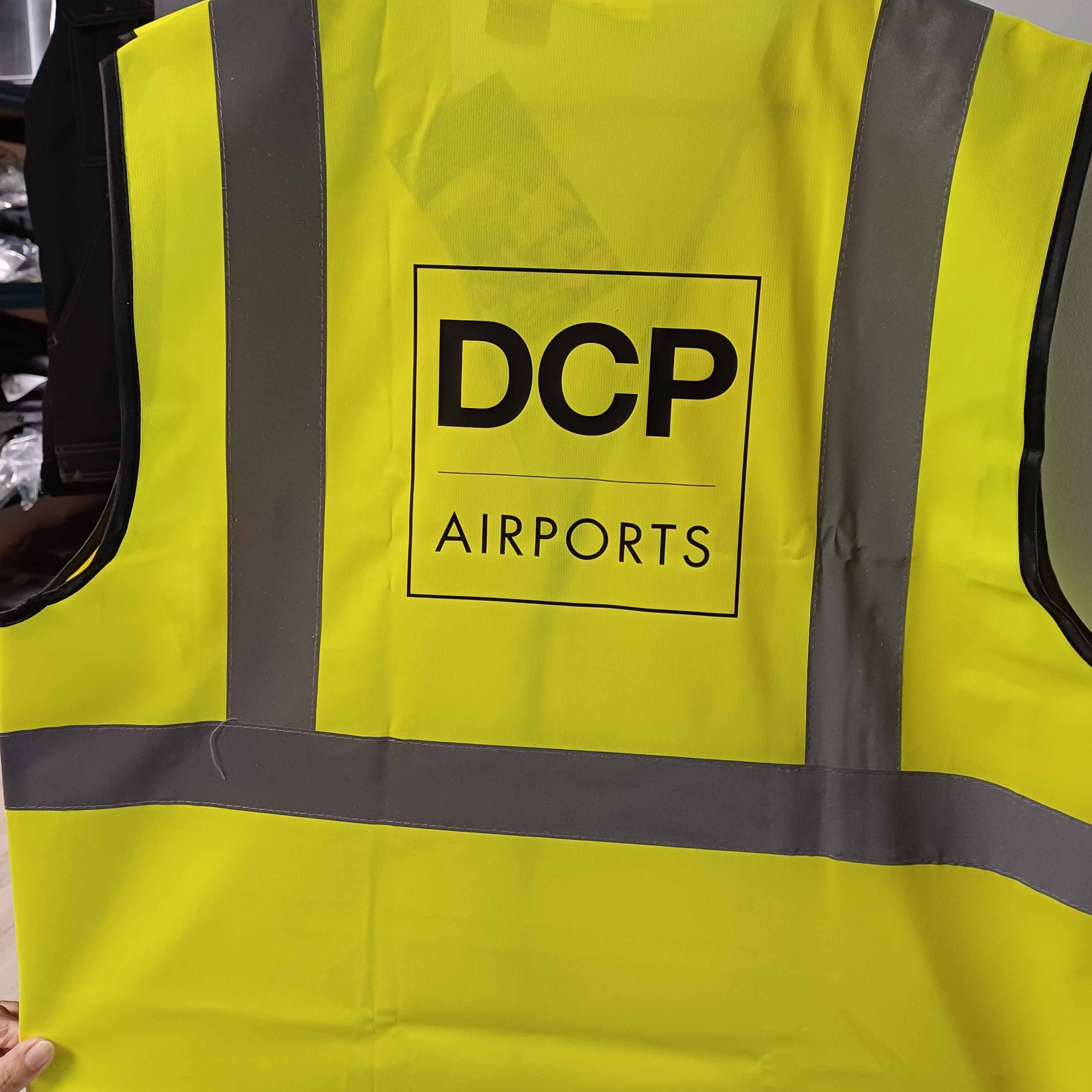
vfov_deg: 53.7
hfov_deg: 54.0
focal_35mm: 30
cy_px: 450
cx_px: 548
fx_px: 1071
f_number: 1.8
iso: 250
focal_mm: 4.65
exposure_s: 1/33
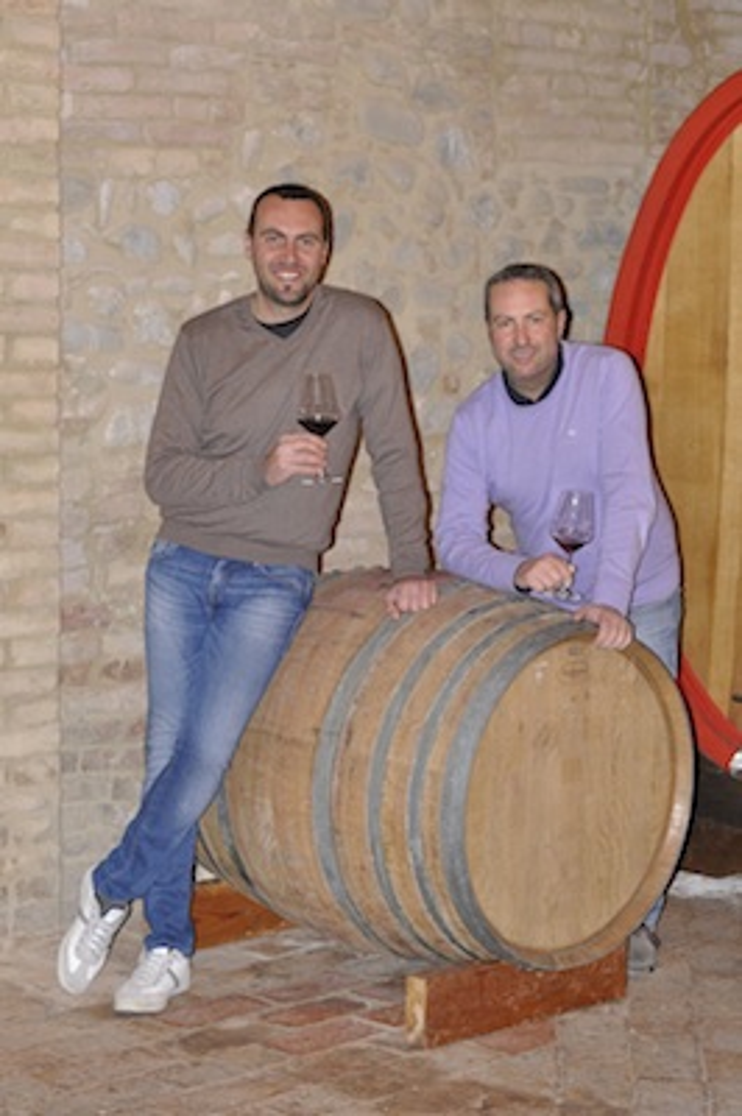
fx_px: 2323
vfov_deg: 27.0
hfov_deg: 18.2
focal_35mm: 75
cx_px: 371
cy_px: 558
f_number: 4
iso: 640
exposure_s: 1/60
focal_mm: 50
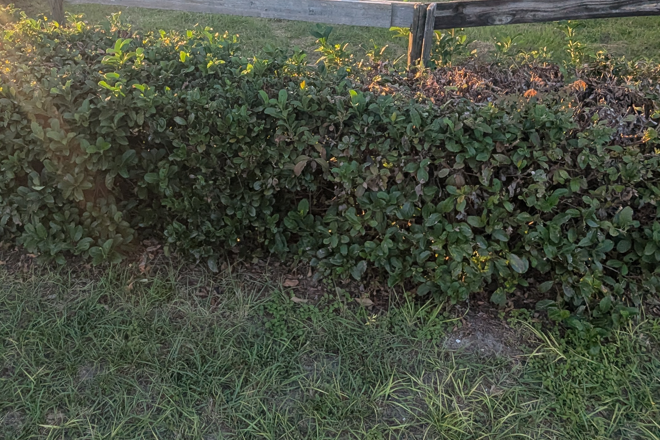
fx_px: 587
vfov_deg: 39.7
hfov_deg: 58.5
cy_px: 95
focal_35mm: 32
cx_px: 289
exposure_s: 1/486
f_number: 2.2
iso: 43
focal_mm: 2.35
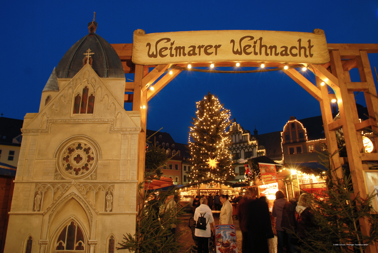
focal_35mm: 21
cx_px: 189
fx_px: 221
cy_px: 126
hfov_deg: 81.1
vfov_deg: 59.6
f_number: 5.6
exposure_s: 1/1.3
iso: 100
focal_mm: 14
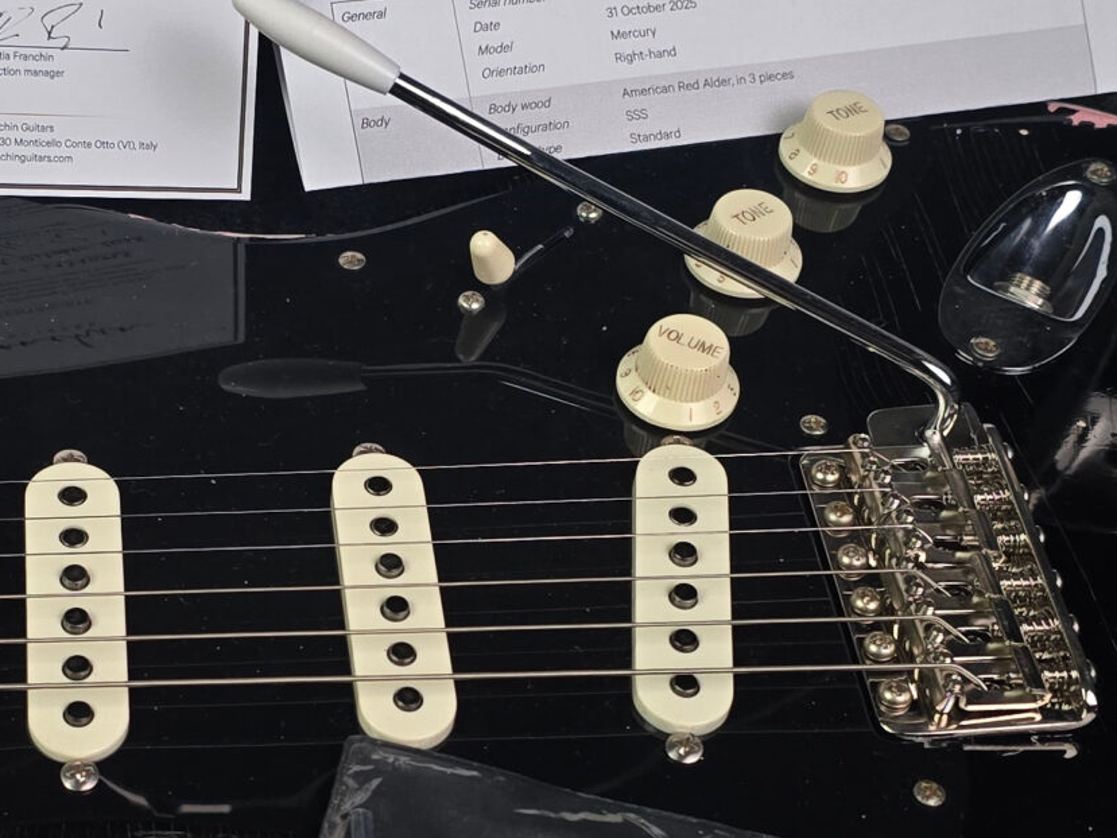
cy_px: 624
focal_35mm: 71
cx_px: 329
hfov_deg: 27.1
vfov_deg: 20.6
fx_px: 2291
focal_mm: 6.3
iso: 250
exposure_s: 1/100
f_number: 1.7
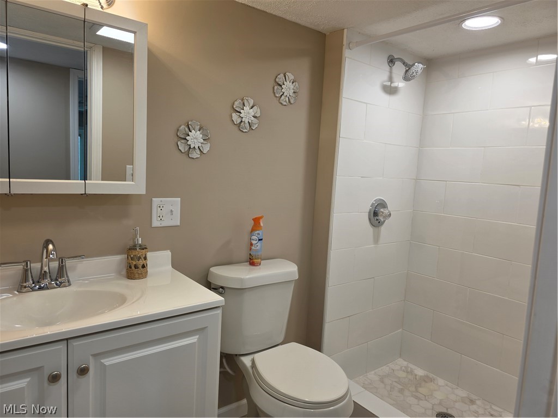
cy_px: 209
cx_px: 279
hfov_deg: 73.9
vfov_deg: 58.9
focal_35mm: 23
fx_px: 371
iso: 64
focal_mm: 6.3
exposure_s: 1/120
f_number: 1.7
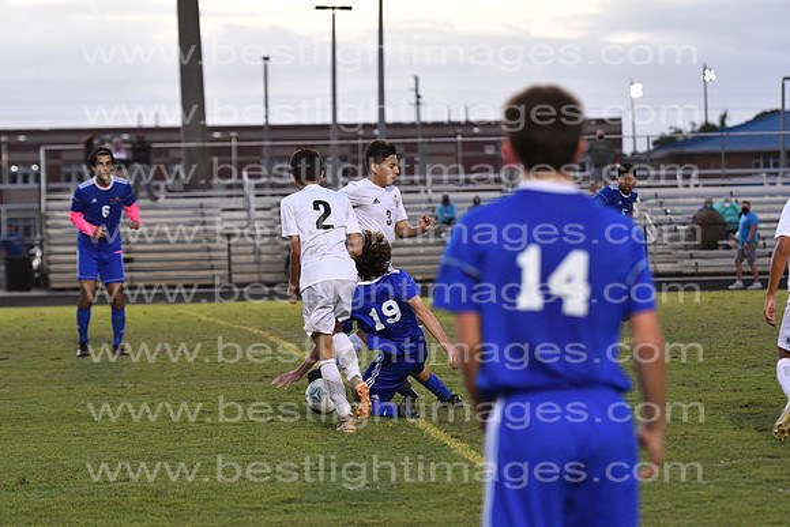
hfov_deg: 13.4
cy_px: 264
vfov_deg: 9.0
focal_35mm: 153
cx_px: 395
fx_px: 3358
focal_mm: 102
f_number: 3.2
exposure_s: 1/800
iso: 3200
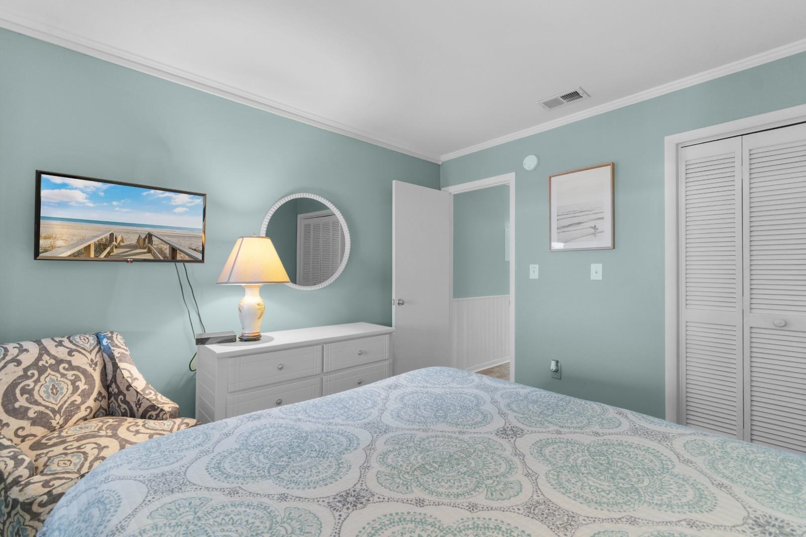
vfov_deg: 77.3
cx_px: 403
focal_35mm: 15
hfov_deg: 100.4
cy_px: 268
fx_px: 336
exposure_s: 1
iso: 100
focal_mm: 10
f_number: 4.5
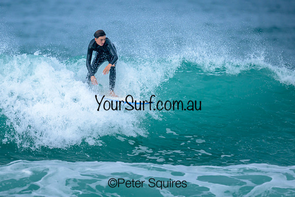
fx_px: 9013
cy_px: 85
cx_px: 92
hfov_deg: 1.9
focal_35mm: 1100
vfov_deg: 1.3
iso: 500
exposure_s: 1/2500
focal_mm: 800
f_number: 6.3
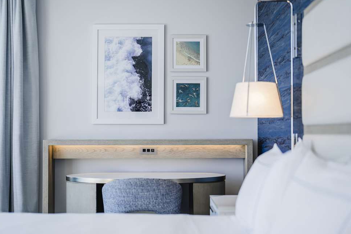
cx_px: 171
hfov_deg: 37.5
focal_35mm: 53
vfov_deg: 25.5
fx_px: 517
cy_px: 119
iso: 100
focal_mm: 50
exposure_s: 1/640
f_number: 1.4
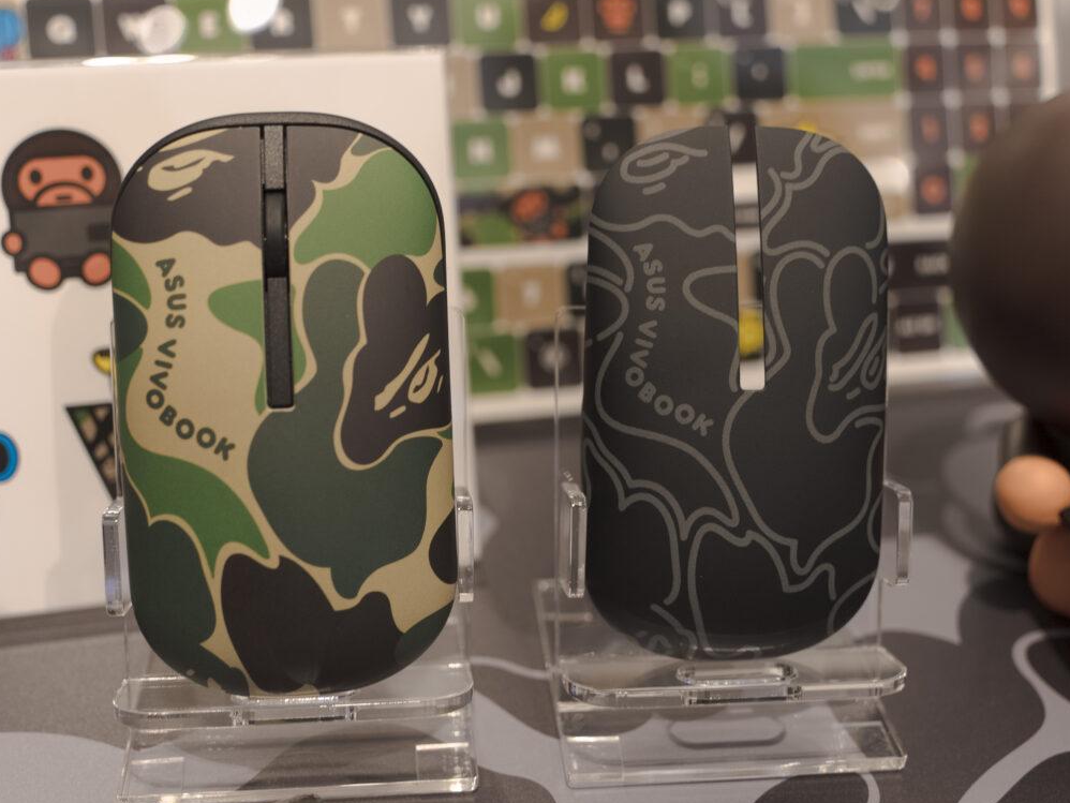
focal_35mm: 41
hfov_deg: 45.8
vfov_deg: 35.2
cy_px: 404
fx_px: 1268
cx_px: 524
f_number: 4
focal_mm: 37
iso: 1000
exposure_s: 1/25
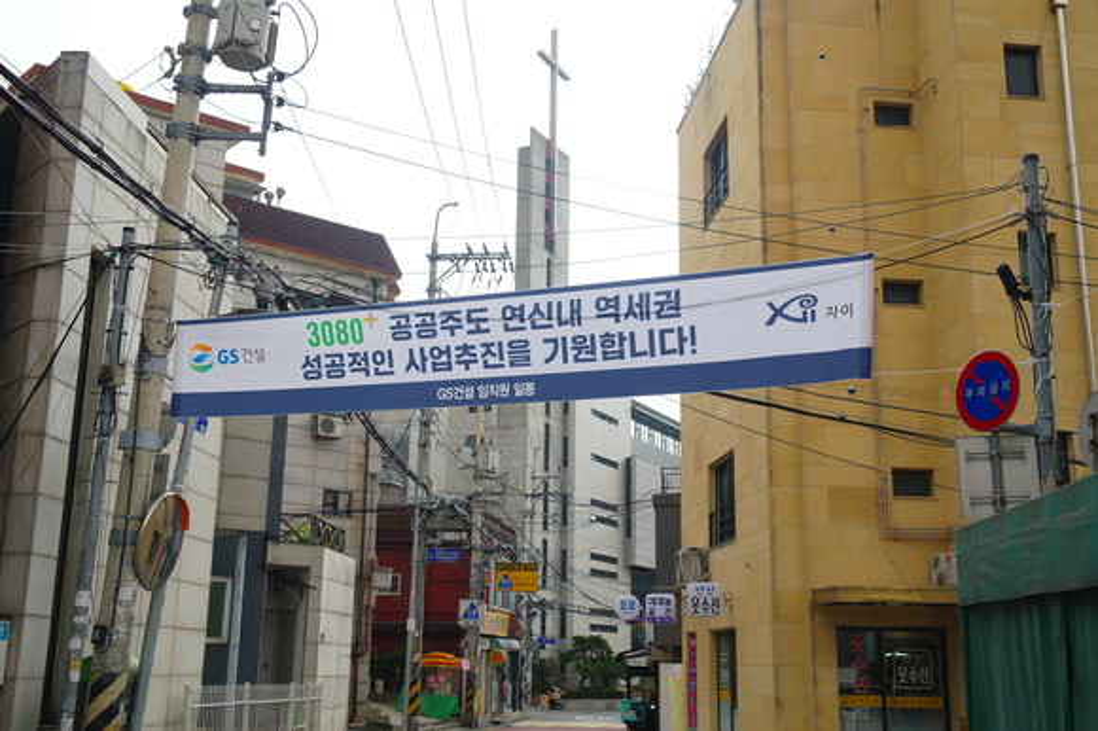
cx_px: 549
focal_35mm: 41
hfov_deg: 47.4
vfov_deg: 32.6
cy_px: 366
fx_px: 1250
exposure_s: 1/350
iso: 200
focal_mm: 27
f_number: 5.6
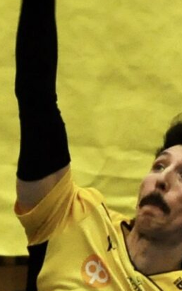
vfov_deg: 1.4
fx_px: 12043
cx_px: -255
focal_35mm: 1517
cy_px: 401
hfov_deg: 0.9
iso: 1400
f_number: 4
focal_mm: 160
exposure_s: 1/500
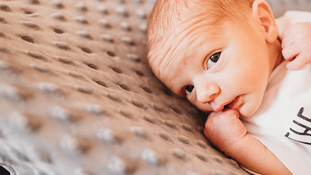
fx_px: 272
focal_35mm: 33
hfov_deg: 58.5
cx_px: 199
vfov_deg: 35.7
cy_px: 85
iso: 800
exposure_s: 1/160
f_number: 2.2
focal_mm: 24
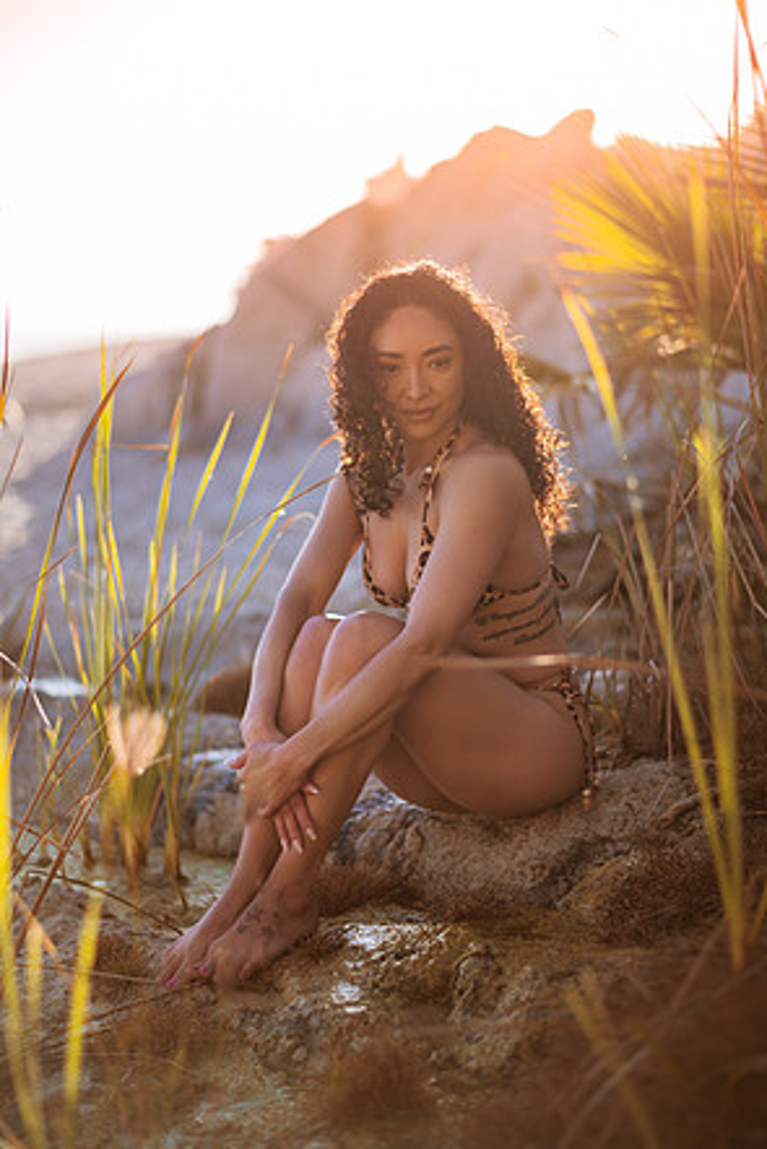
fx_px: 1884
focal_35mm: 59
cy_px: 569
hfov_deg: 23.0
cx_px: 385
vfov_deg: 33.9
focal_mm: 58
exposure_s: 1/2500
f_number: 1.4
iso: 100
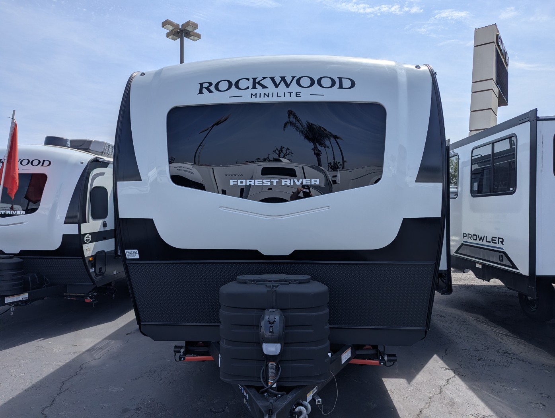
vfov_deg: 56.9
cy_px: 209
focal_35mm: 24
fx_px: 385
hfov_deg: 71.5
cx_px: 278
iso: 45
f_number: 1.85
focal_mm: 6.81
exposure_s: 1/2976
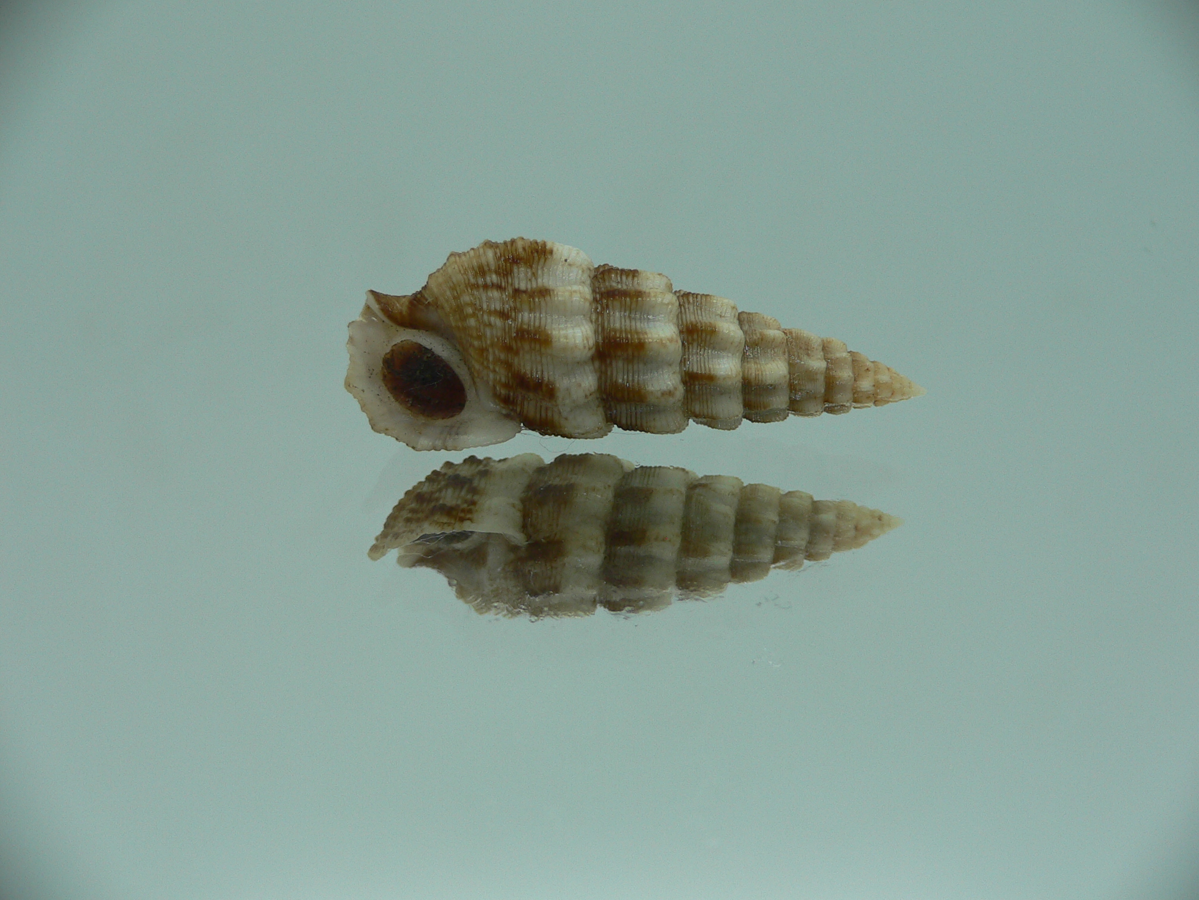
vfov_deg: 40.7
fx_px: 1212
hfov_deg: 52.6
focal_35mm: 35
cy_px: 450
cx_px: 600
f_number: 2.8
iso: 80
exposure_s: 1/60
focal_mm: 4.6
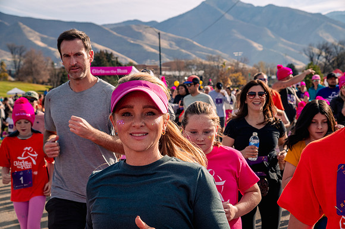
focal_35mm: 70
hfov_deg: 28.9
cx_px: 172
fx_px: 670
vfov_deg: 19.4
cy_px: 114
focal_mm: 70
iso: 800
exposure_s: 1/1000
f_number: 10
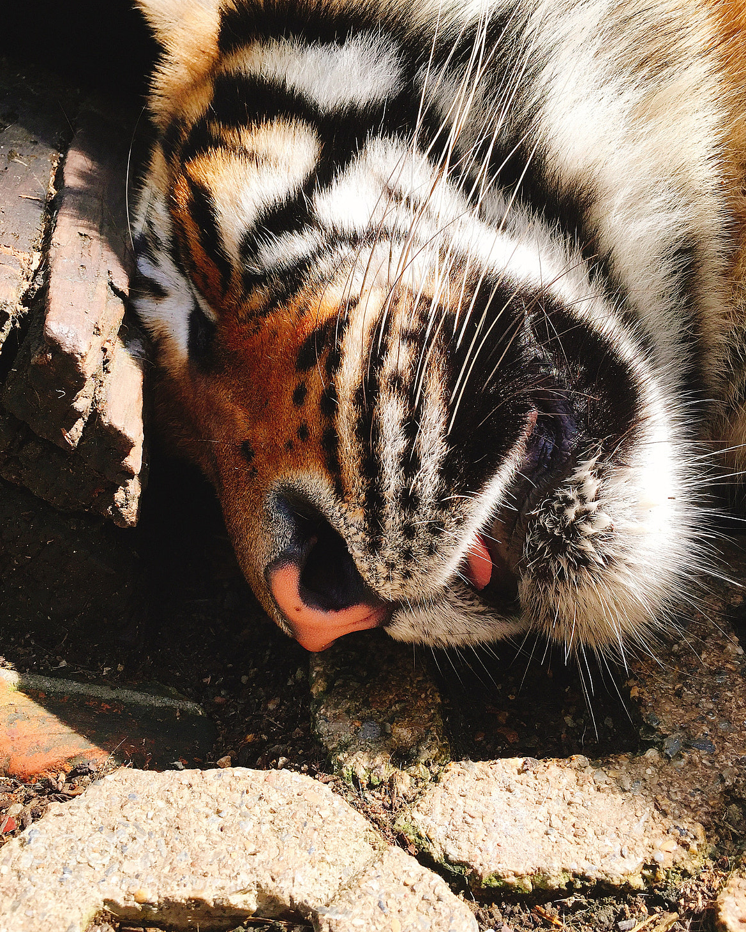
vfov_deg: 57.1
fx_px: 855
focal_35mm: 31
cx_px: 373
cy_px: 422
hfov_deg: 47.1
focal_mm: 4.15
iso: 32
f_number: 2.2
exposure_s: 1/659
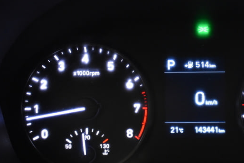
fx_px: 481
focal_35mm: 71
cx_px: 197
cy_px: 92
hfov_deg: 27.9
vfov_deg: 19.3
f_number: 4
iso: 2200
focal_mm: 27
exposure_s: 1/40
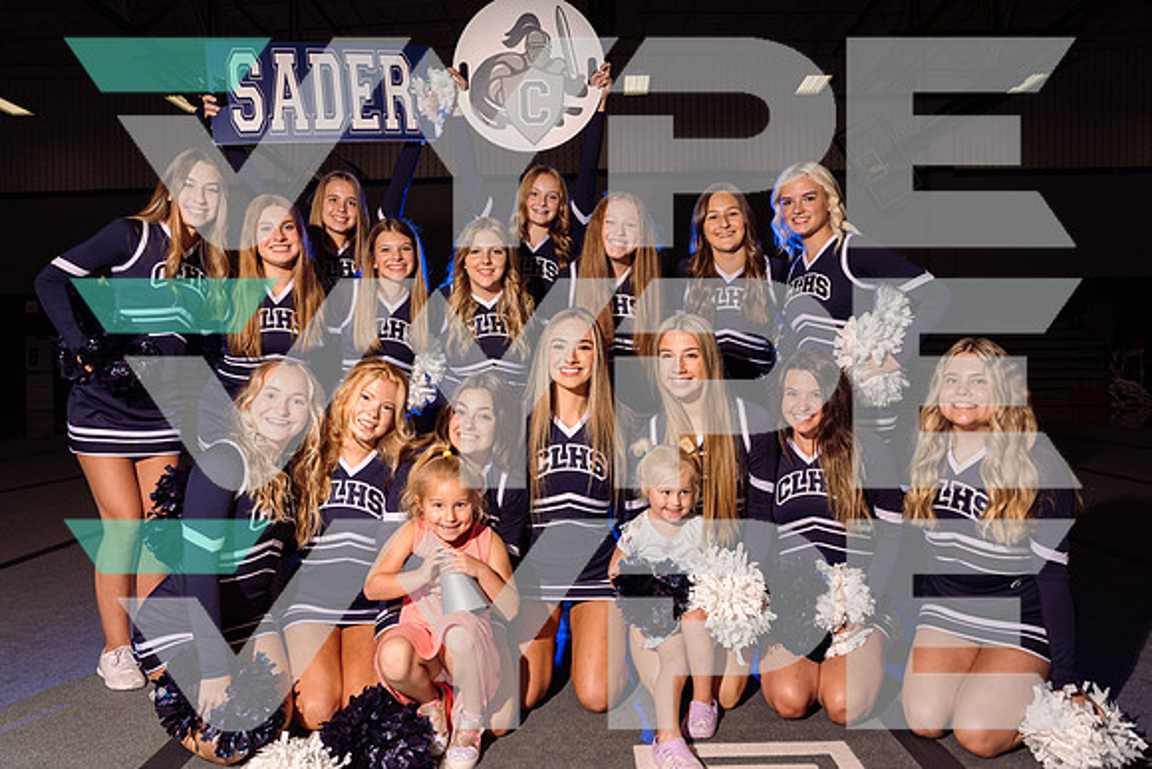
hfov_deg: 73.7
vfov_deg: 53.2
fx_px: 768
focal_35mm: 24
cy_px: 384
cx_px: 576
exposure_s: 1/250
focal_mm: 24
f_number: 8
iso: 100
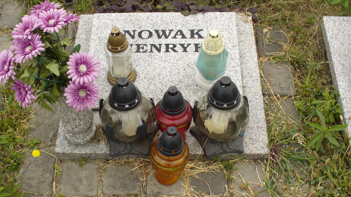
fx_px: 484
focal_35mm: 52
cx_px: 160
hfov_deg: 39.8
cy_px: 106
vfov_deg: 23.0
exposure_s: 1/160
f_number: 5.6
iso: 80
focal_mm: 6.1
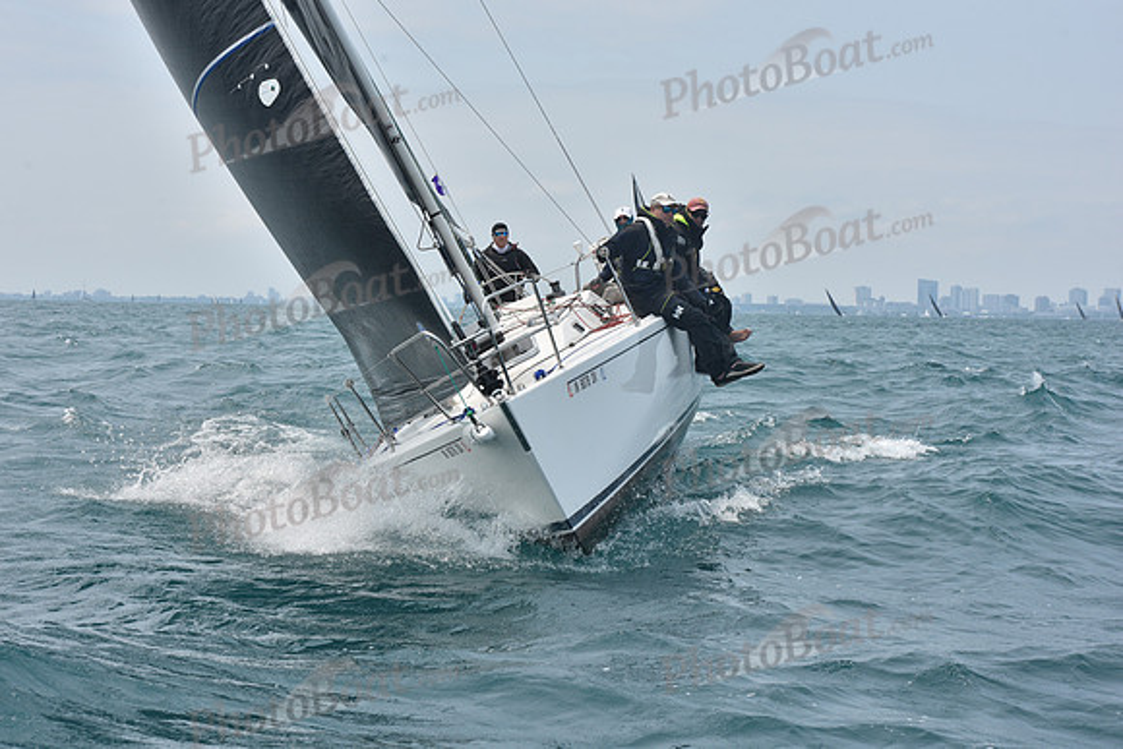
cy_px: 374
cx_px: 562
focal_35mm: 86
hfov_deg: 23.6
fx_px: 2683
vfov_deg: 15.9
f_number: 10
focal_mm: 86
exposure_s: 1/800
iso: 250
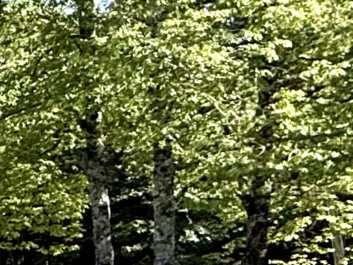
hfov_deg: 10.7
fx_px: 1122
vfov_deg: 13.2
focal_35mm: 110
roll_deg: +1.3
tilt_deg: +3.1
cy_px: 288
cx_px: -750
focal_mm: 2.22
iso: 50
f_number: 2.2
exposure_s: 1/1167
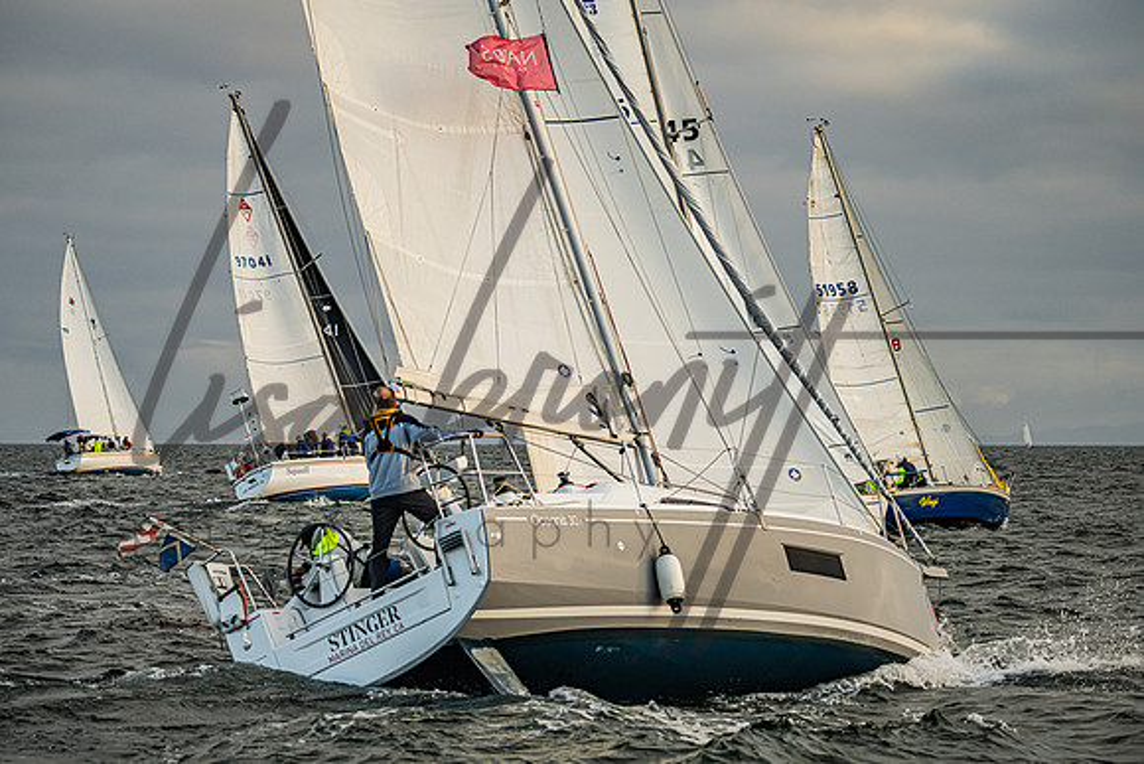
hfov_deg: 15.2
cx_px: 572
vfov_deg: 10.1
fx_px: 4299
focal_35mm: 135
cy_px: 409
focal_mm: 120
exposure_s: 1/2500
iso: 640
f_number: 4.5
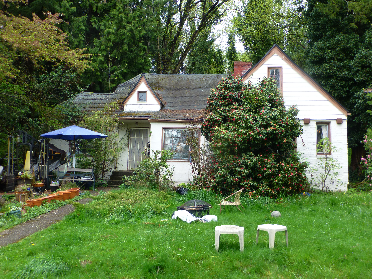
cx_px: 186
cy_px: 140
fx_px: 322
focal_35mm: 30
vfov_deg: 46.8
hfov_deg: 60.0
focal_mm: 5.4
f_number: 3.6
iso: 100
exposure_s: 1/80
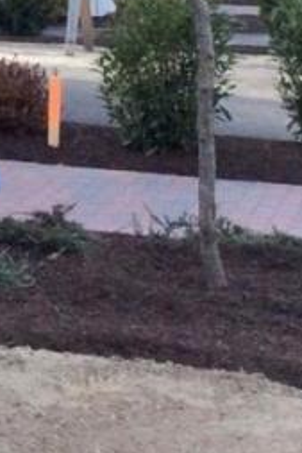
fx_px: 1696
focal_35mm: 135
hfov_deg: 8.5
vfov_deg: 14.4
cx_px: -596
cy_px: -186
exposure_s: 1/347
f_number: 2.4
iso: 32
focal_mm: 3.3
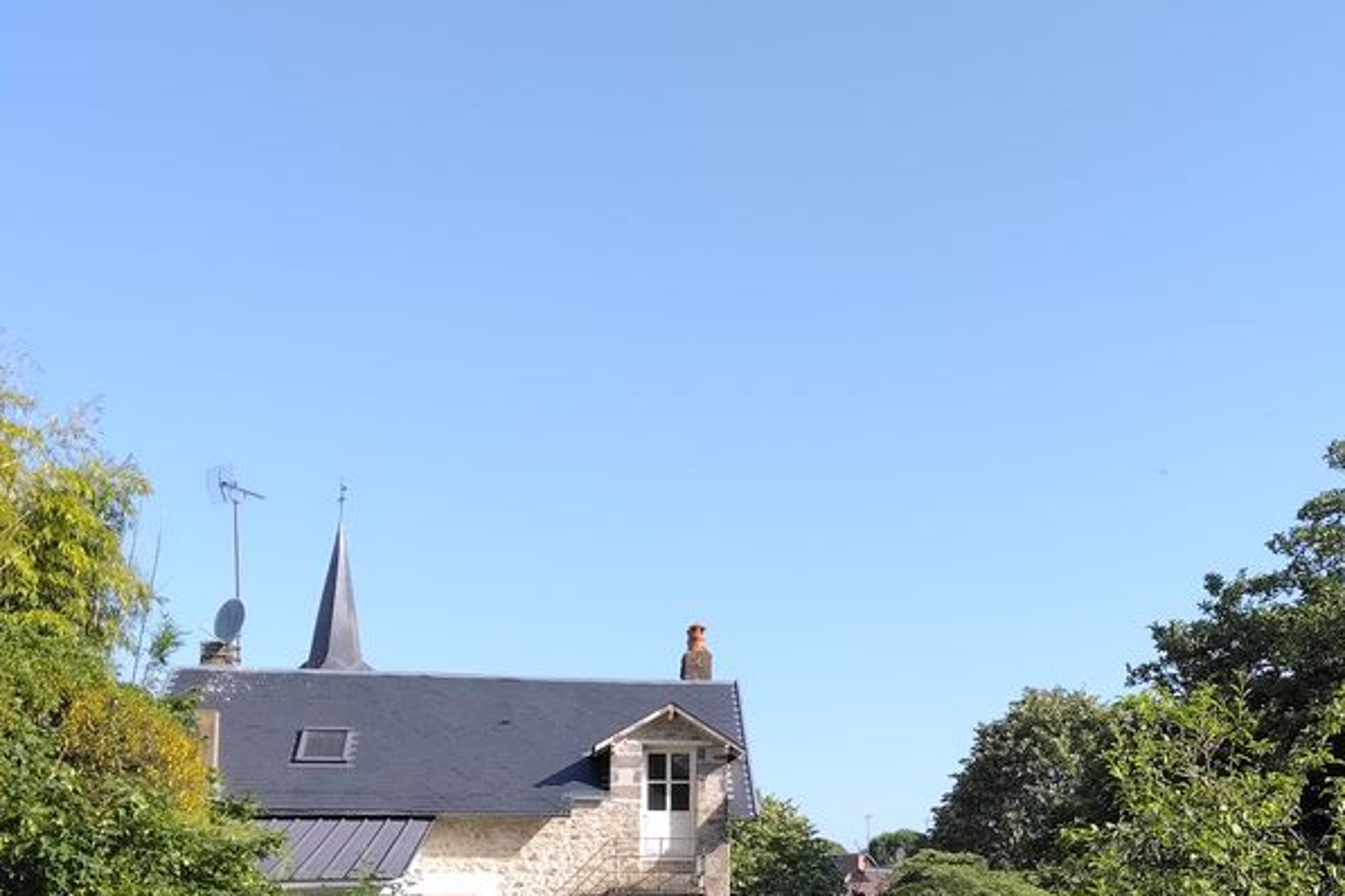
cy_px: 754
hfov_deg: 41.2
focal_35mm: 47
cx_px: 926
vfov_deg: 27.9
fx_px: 1756
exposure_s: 1/324
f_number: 1.8
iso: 100
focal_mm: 4.05
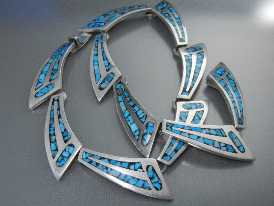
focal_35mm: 45
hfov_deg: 42.1
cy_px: 103
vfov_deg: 32.2
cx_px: 137
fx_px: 356
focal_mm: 8.1
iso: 800
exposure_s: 1/30
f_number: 7.6
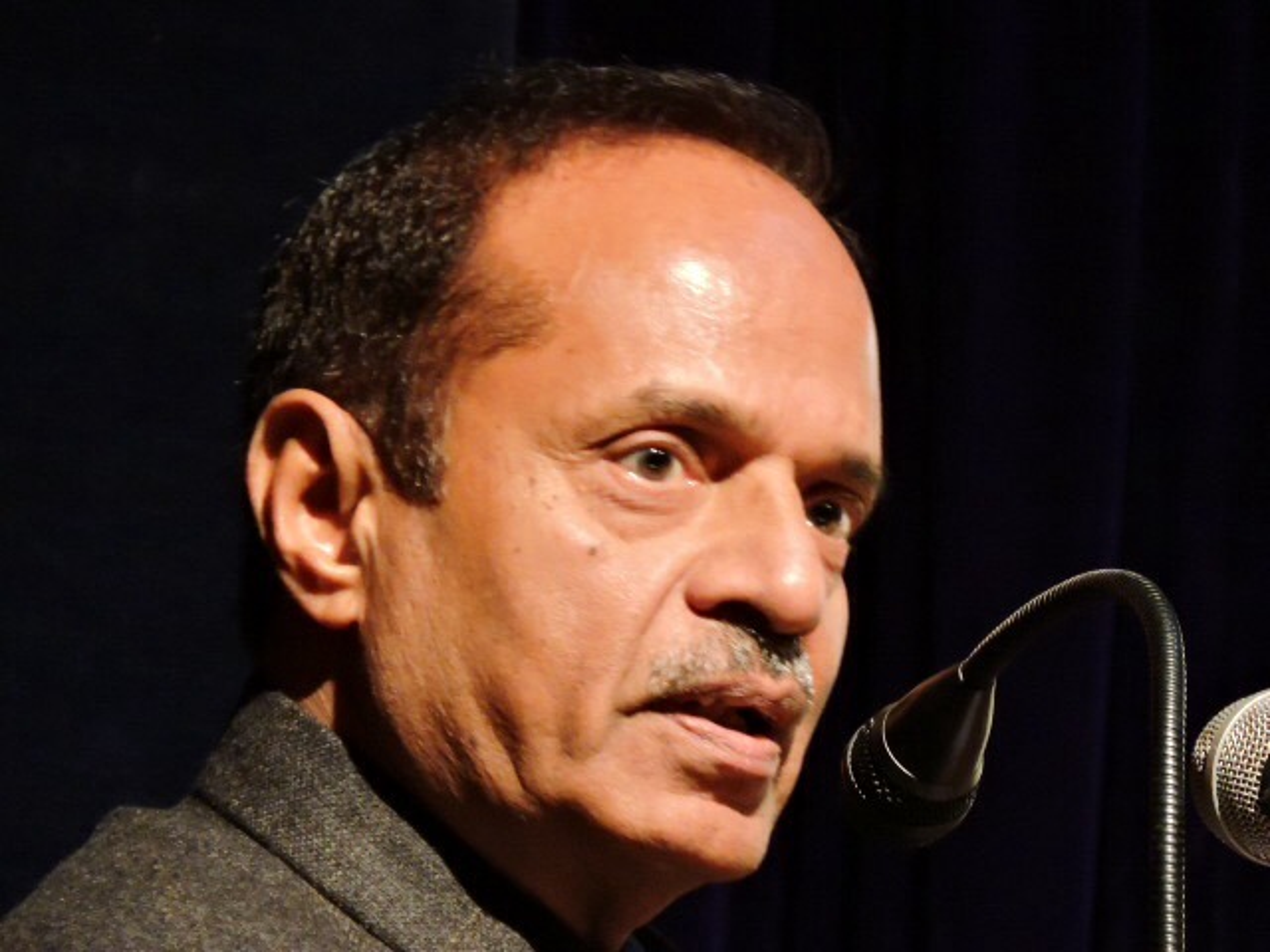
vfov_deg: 2.7
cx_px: 635
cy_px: 476
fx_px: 20179
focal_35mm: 550
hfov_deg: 3.6
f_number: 5.6
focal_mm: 98.5
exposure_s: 1/20
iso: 1600
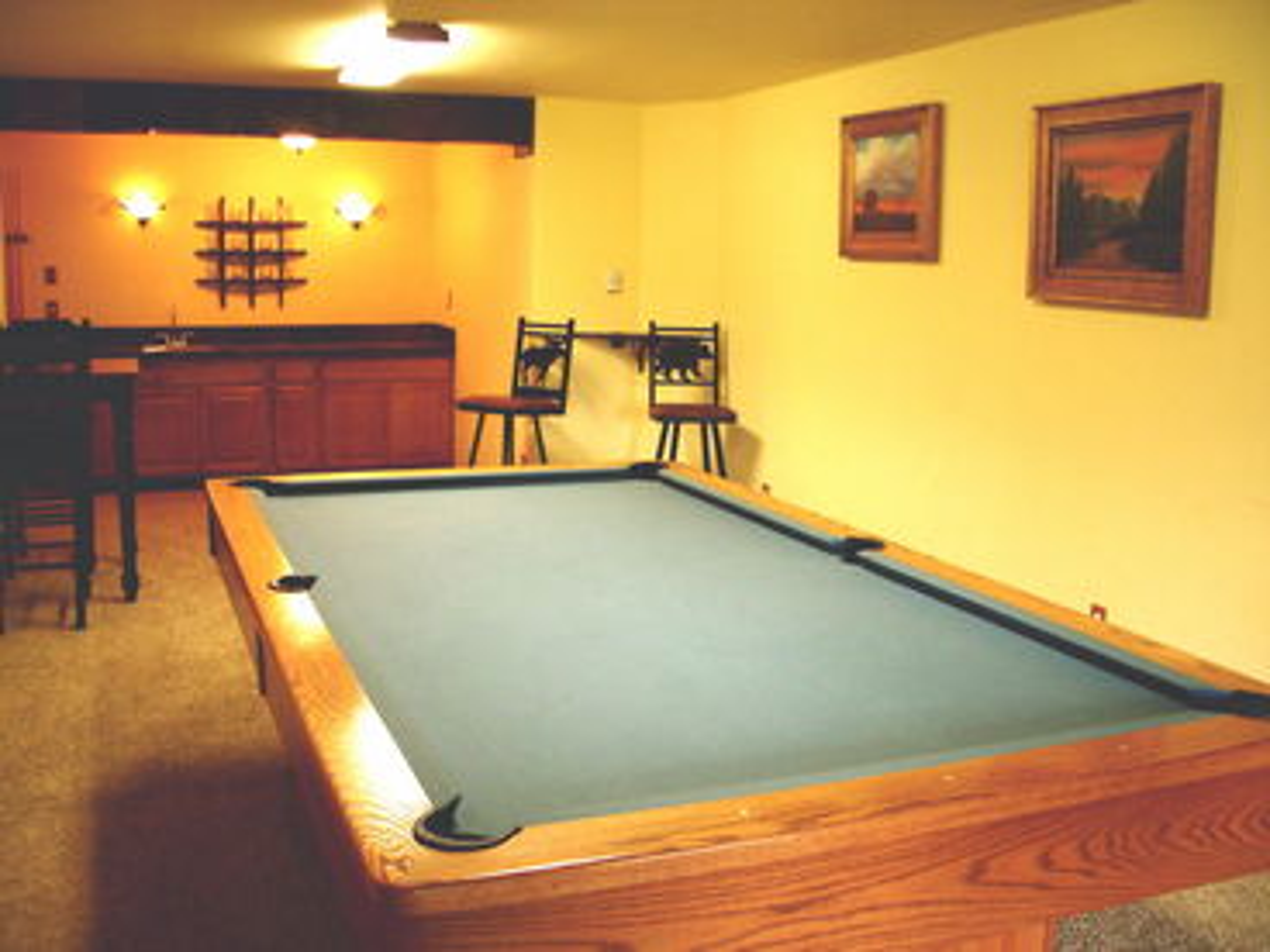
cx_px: 635
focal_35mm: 35
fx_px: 1284
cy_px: 476
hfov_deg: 52.6
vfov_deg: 40.7
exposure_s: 1/15
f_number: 2.6
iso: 200
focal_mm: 5.8
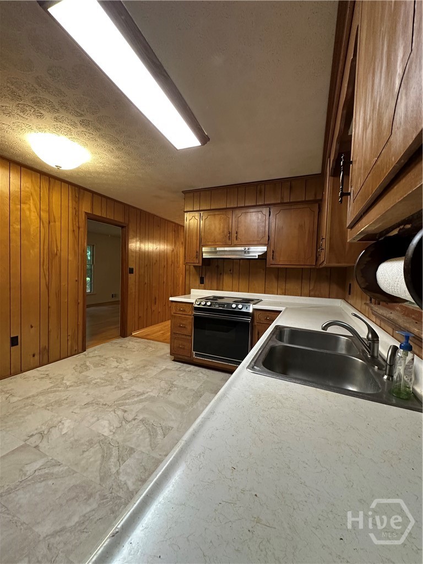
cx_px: 212
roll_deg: -2.7
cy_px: 282
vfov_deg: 102.1
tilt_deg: -1.9
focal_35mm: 14
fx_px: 228
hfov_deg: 85.7
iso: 320
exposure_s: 1/60
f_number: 2.2
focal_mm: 2.22
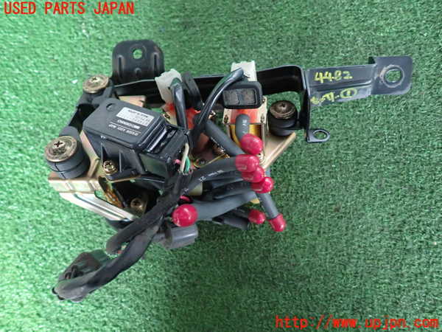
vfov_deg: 54.9
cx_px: 221
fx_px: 319
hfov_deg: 69.4
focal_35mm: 25
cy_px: 166
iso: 800
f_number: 2
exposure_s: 1/30
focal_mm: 4.5
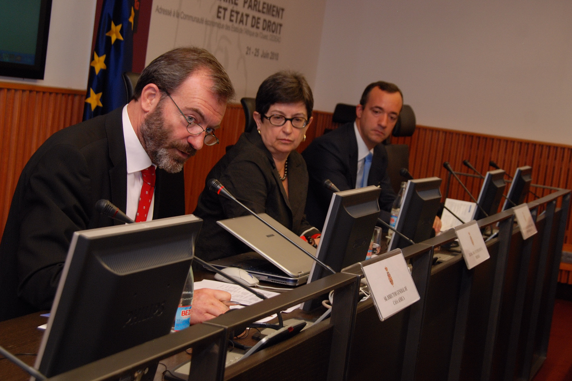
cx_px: 286
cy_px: 190
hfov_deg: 35.1
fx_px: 905
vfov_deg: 23.8
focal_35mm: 57
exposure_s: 1/60
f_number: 5.6
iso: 400
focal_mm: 38
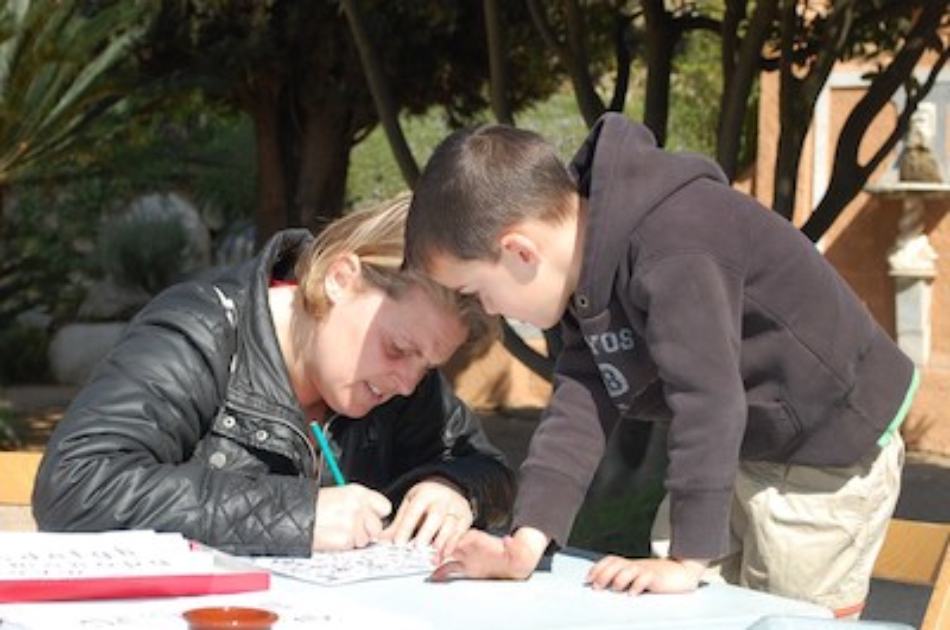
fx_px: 2054
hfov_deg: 26.0
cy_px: 315
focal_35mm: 78
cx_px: 475
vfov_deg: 17.4
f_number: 8
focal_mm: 52
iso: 200
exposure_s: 1/250
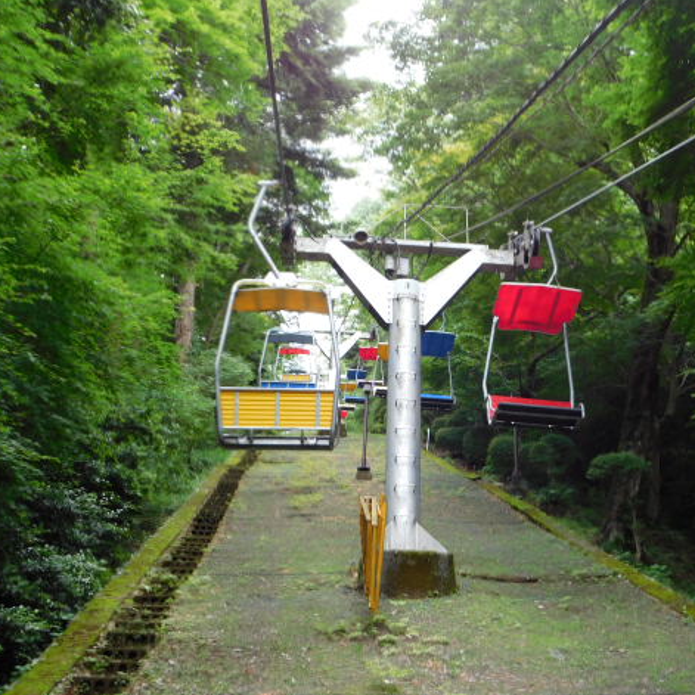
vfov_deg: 35.4
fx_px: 1090
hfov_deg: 35.2
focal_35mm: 48
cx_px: 428
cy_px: 351
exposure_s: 1/50
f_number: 3.6
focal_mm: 7.1
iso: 125
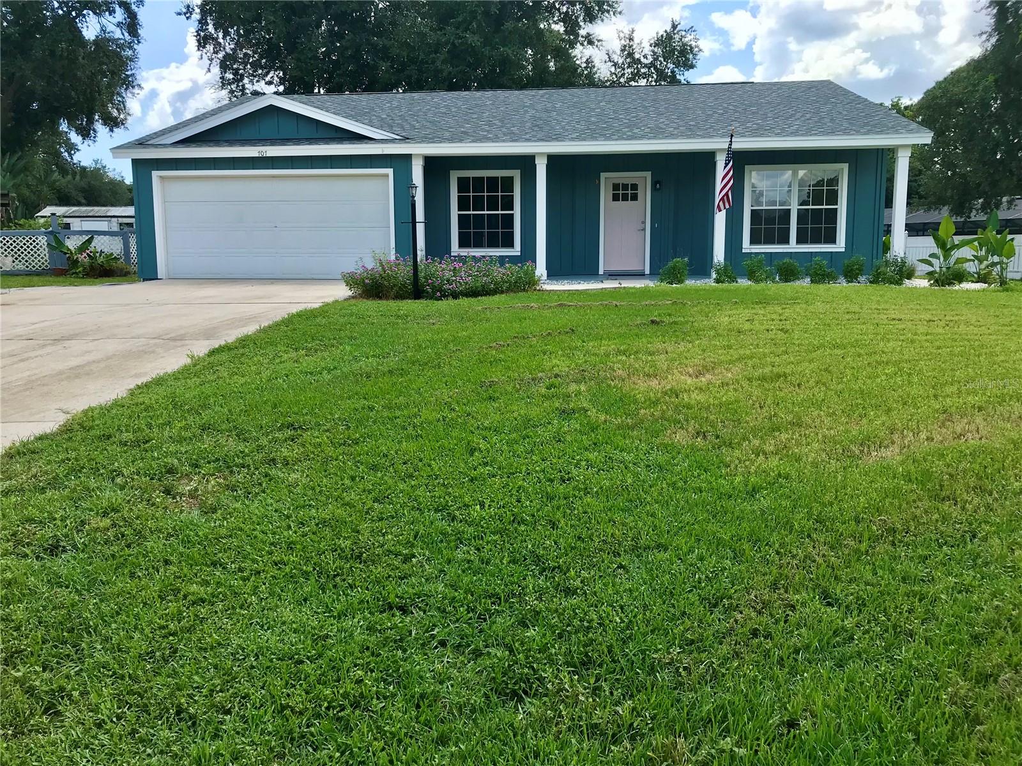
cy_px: 383
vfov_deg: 49.7
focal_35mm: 28
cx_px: 511
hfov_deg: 63.4
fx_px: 827
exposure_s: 1/1100
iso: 20
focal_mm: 3.99
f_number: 1.8
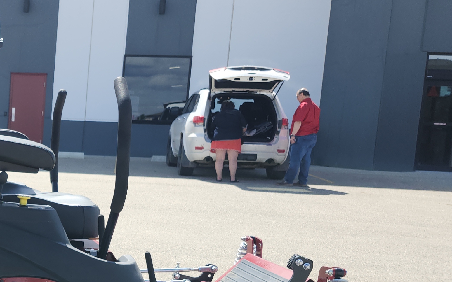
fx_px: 776
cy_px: 251
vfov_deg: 20.2
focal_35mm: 63
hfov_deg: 29.2
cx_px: -49
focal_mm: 5.54
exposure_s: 1/868
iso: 25
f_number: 1.8
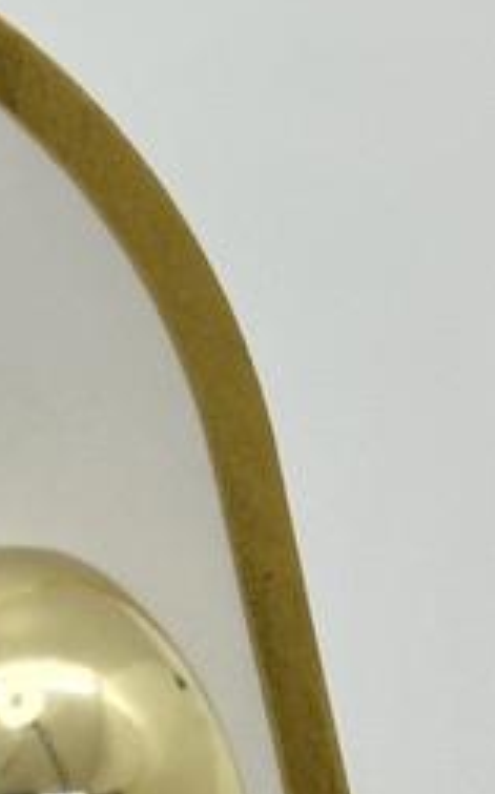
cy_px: 769
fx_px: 4478
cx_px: -347
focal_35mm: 207
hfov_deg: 6.2
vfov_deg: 10.1
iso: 64
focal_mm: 6.86
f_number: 1.78
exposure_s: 1/229
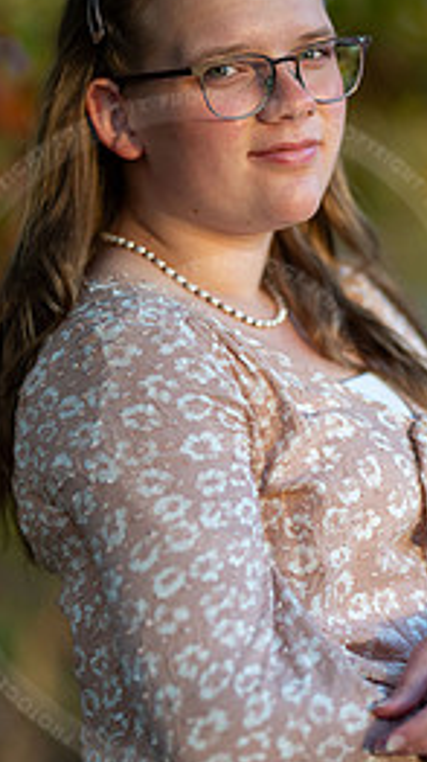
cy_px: 445
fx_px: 3086
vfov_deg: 14.1
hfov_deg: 7.9
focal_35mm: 153
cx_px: 288
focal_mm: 85
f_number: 1.2
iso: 160
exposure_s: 1/640
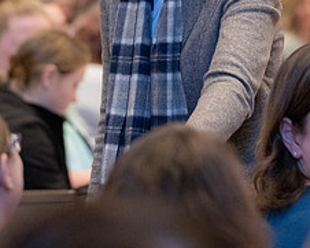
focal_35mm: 370
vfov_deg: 4.2
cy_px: -54
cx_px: 168
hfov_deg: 5.2
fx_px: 3396
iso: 4000
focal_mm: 120
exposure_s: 1/250
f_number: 2.8
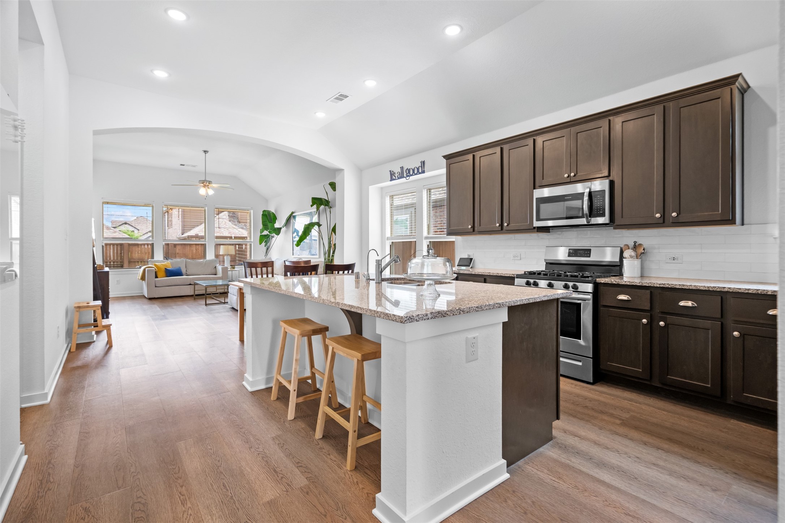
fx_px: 349
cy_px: 262
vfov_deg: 73.7
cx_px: 392
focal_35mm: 16
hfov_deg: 96.7
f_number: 8
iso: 800
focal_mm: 16
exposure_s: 1/2.5
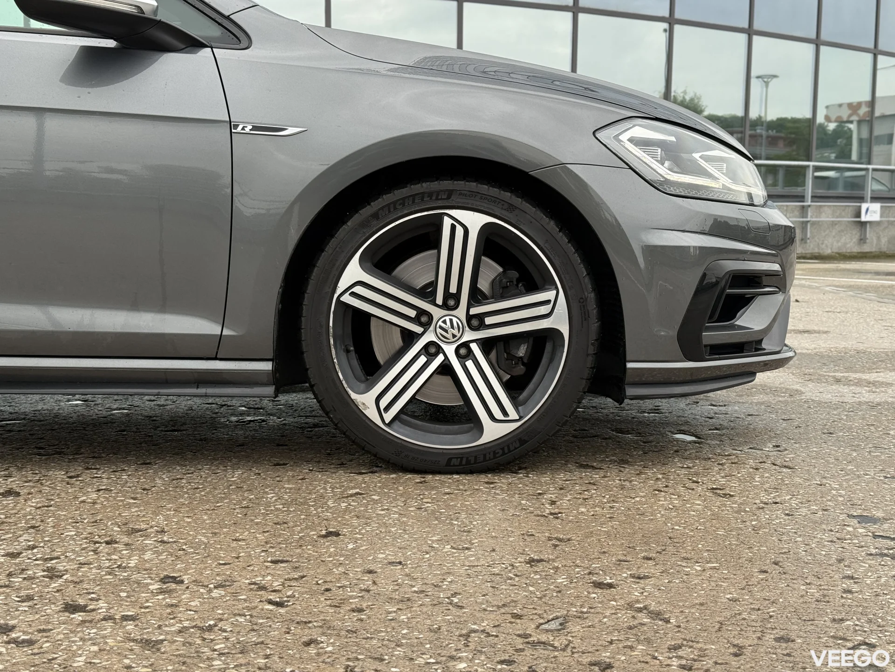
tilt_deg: -5.5
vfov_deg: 30.3
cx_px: 448
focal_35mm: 48
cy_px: 336
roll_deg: -0.3
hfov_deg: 39.7
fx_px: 1241
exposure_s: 1/636
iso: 80
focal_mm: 6.76
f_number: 1.78
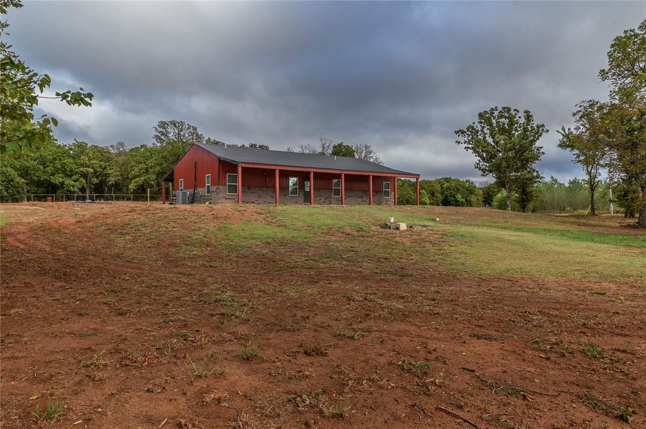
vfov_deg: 53.0
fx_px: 430
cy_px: 214
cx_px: 323
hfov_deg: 73.8
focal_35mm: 24
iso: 200
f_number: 11
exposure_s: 1/160
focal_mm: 24
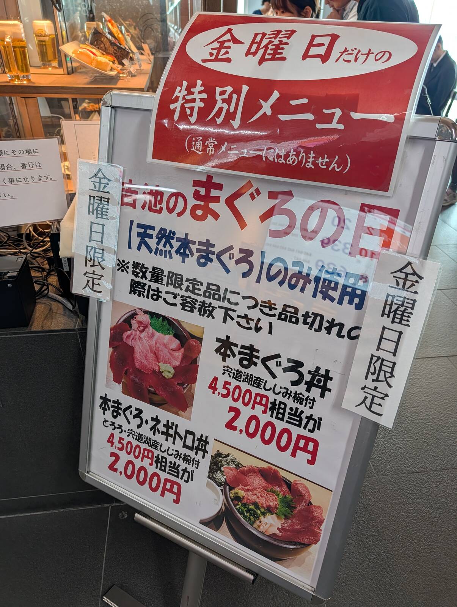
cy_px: 304
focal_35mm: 24
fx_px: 421
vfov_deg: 71.5
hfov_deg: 56.9
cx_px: 228
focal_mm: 6.9
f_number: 1.68
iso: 154
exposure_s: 1/100
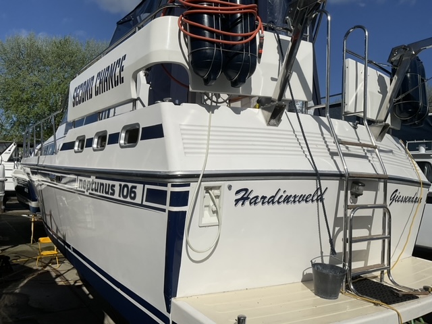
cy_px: 162
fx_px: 362
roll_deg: -1.7
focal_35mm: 29
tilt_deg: +1.8
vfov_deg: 48.2
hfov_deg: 61.7
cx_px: 216
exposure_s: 1/8621
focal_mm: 3
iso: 20
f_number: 1.8
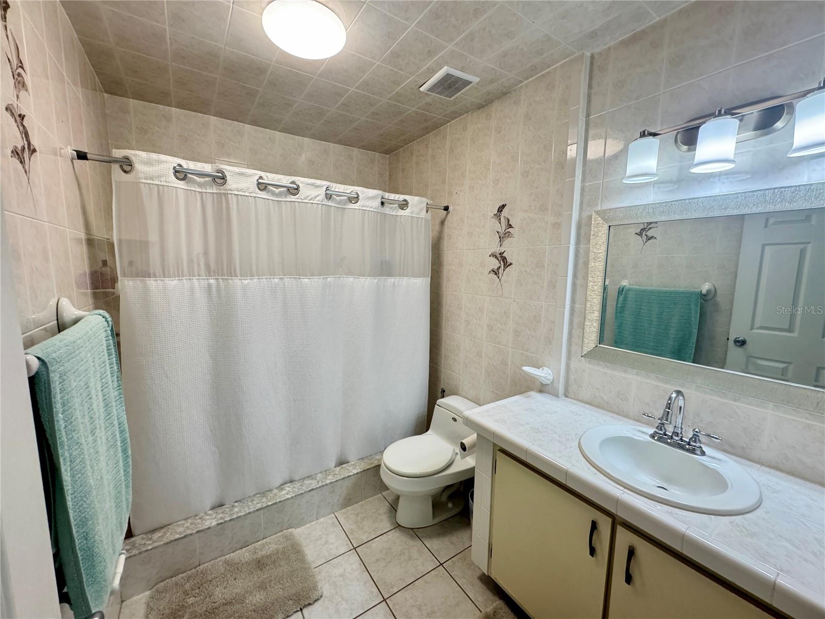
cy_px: 310
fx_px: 334
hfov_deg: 102.1
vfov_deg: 85.7
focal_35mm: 14
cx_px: 412
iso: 320
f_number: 2.2
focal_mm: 2.22
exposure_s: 1/120
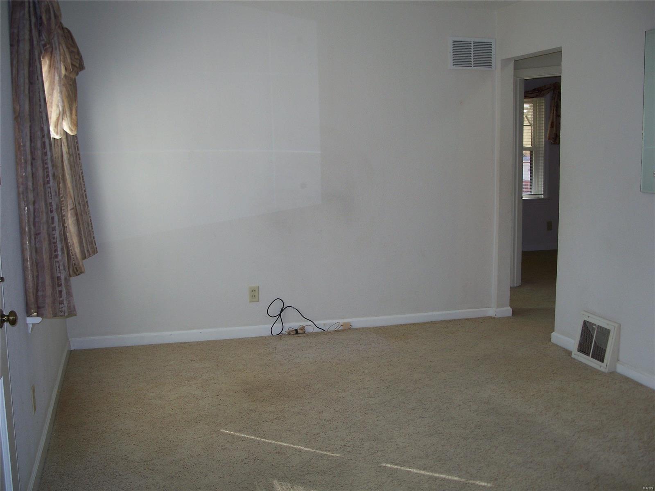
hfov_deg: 50.1
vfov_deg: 38.7
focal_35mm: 37
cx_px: 328
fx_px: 700
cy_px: 246
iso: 80
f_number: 2.8
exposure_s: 1/60
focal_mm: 7.8
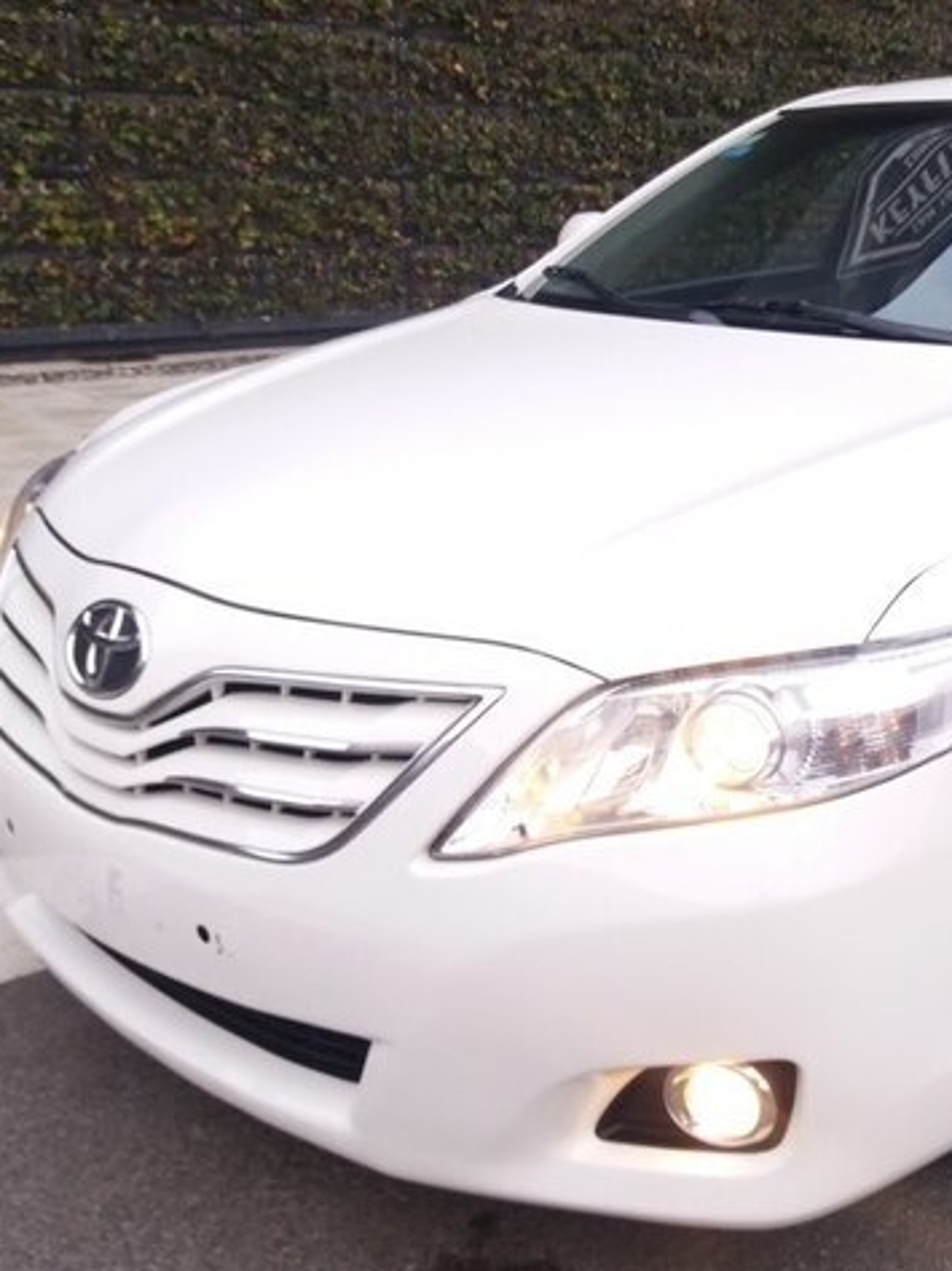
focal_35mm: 39
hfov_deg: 35.4
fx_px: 1431
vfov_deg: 47.9
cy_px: 642
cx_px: 780
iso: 64
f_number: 1.9
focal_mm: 3.7
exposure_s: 1/33
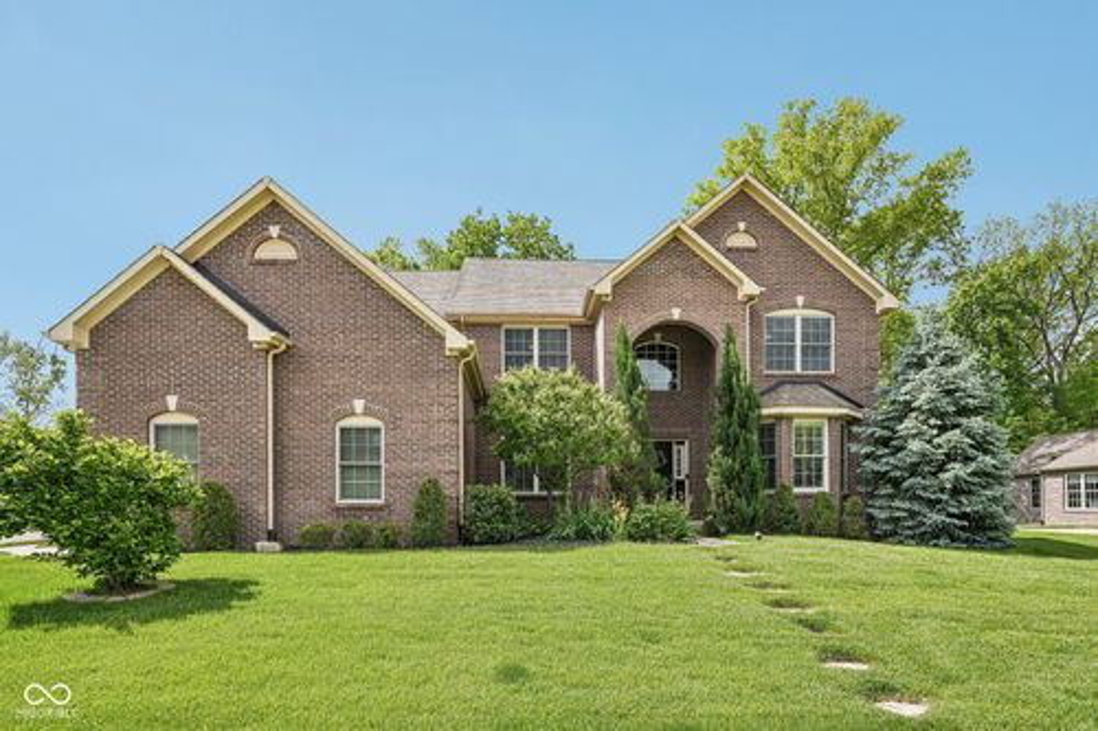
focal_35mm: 18
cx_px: 549
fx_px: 549
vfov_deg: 67.3
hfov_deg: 90.0
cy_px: 366
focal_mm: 18
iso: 100
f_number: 8
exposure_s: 1/125
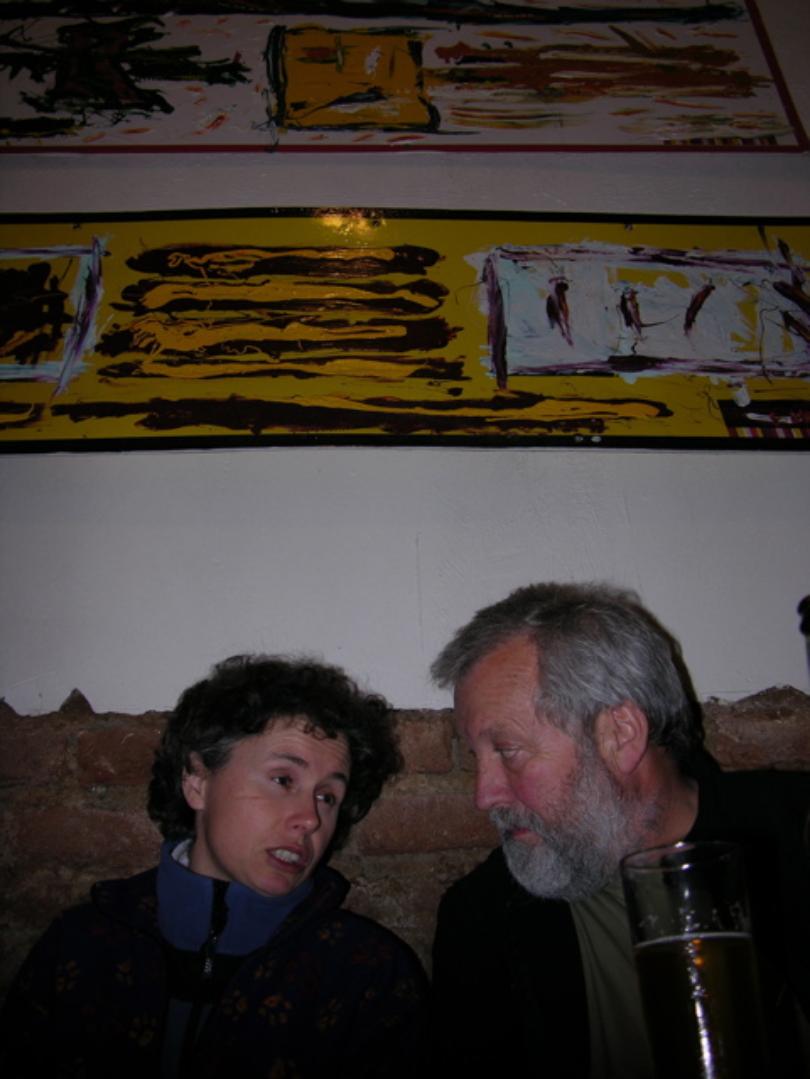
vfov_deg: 52.6
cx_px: 405
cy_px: 540
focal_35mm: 35
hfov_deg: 40.7
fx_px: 1092
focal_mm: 8.9
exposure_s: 1/60.1
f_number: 2.8
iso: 50
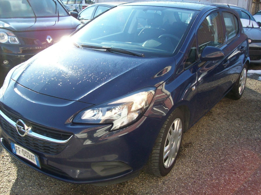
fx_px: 271
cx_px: 130
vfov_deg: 39.7
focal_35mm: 36
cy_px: 98
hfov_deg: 51.4
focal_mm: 6
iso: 80
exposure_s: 1/335
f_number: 2.7
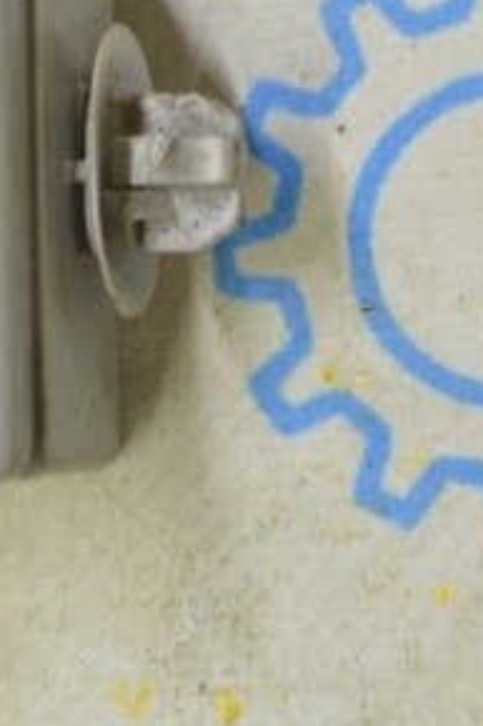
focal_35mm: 218
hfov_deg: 6.2
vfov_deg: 9.4
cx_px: -106
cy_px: 148
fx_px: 4399
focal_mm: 55
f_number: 5.6
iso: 400
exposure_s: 1/20
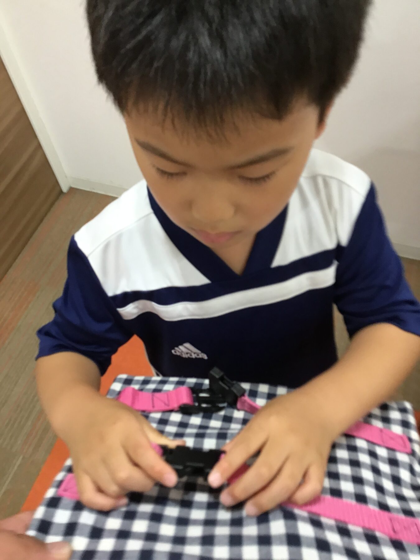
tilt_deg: -60.8
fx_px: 502
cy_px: 280
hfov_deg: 45.4
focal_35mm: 31
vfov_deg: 58.4
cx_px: 210
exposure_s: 1/30
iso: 80
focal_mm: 3.3
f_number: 2.4
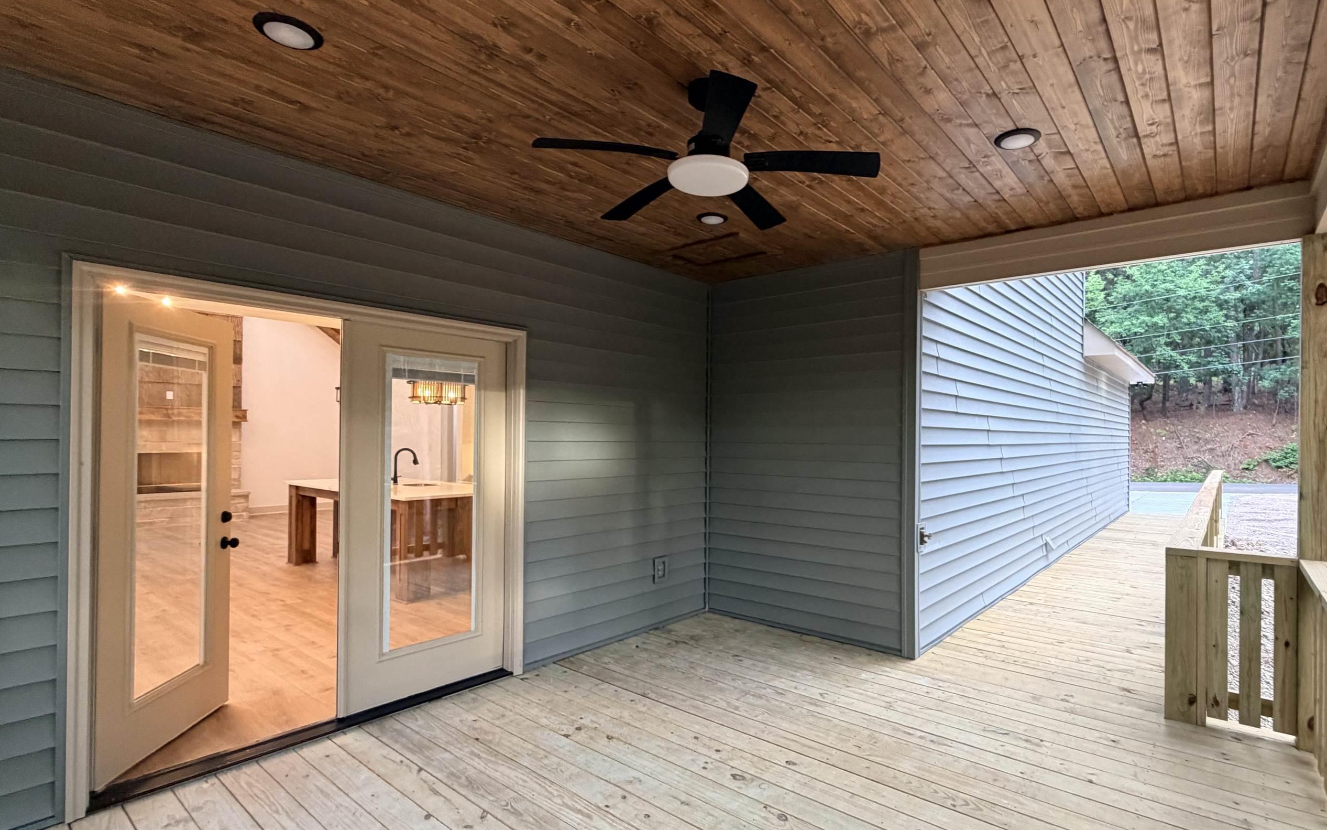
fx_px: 651
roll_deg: -0.5
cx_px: 752
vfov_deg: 65.0
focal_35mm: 18
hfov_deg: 90.6
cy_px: 430
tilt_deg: +0.3
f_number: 2.2
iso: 320
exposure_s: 1/120
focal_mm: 2.22
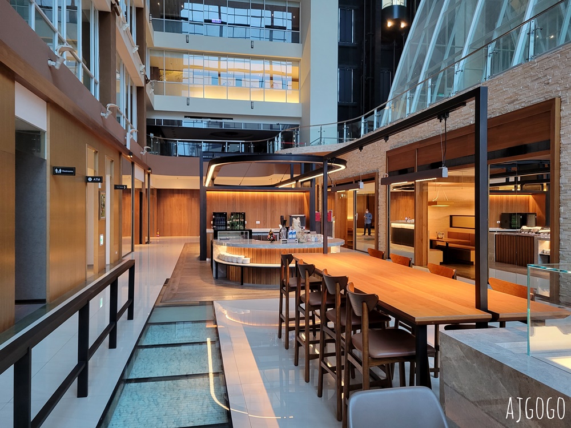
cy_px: 214
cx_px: 286
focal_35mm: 26
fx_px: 429
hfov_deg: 67.3
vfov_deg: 53.1
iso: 250
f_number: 1.8
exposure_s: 1/40
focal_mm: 5.4
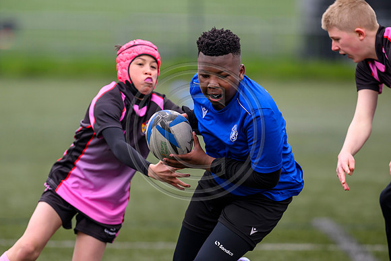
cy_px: 130
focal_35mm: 400
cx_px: 196
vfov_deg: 3.4
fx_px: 4345
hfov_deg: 5.2
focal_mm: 400
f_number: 4
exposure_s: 1/2000
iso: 1000
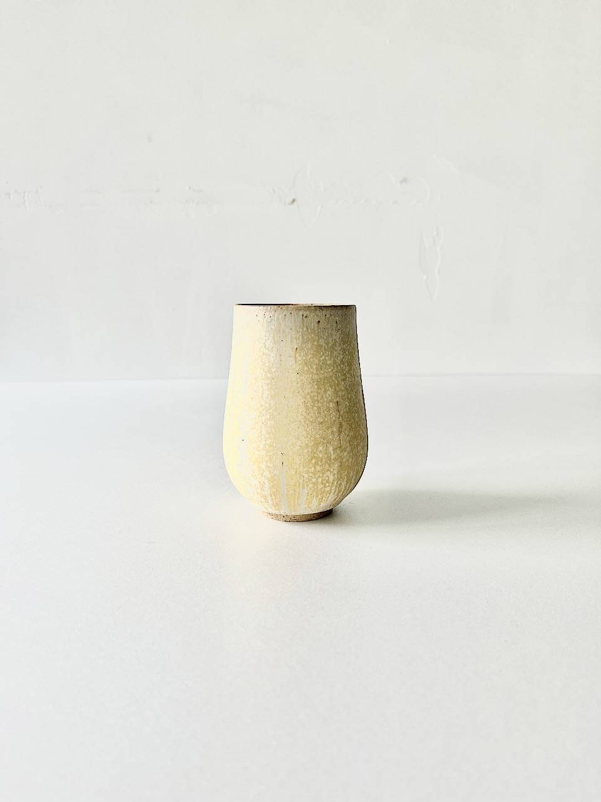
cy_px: 401
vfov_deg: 67.3
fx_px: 602
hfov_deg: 53.1
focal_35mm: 26
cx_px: 300
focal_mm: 5.1
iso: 100
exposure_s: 1/122
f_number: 1.6
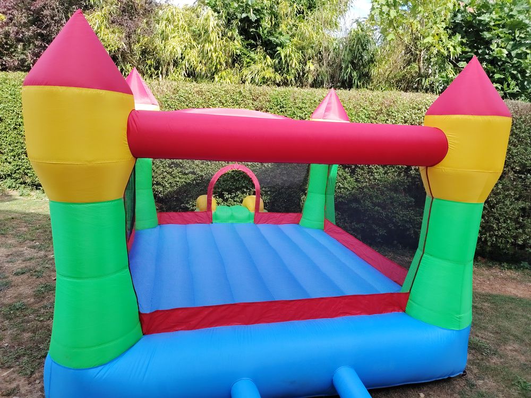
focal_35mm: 24
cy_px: 199
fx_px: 368
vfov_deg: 56.8
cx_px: 266
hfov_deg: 71.6
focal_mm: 5.25
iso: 100
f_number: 1.75
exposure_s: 1/234
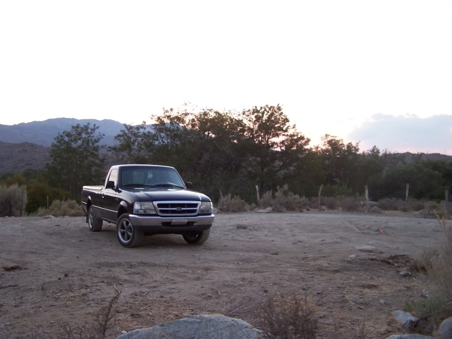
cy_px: 170
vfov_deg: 37.7
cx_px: 226
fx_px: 496
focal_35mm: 38
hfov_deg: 49.0
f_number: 2.8
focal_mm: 6.3
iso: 140
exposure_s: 1/8
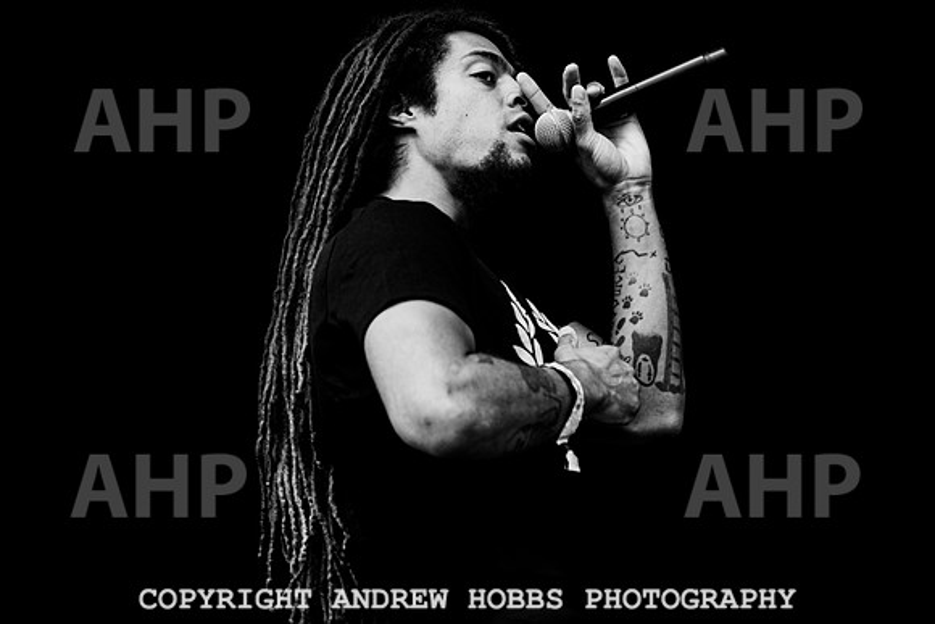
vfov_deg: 10.2
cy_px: 312
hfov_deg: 15.2
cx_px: 468
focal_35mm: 135
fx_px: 3511
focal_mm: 135
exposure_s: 1/640
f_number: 4.5
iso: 500
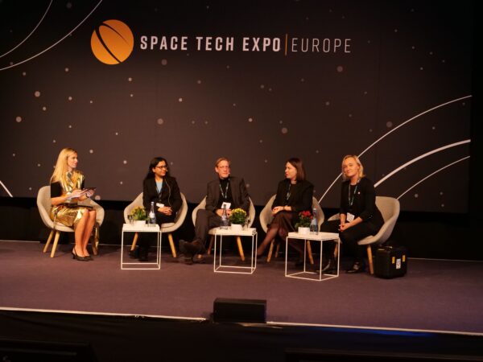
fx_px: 614
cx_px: 242
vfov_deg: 32.9
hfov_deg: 42.9
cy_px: 181
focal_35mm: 44
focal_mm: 22
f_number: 3.3
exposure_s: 1/60
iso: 1600
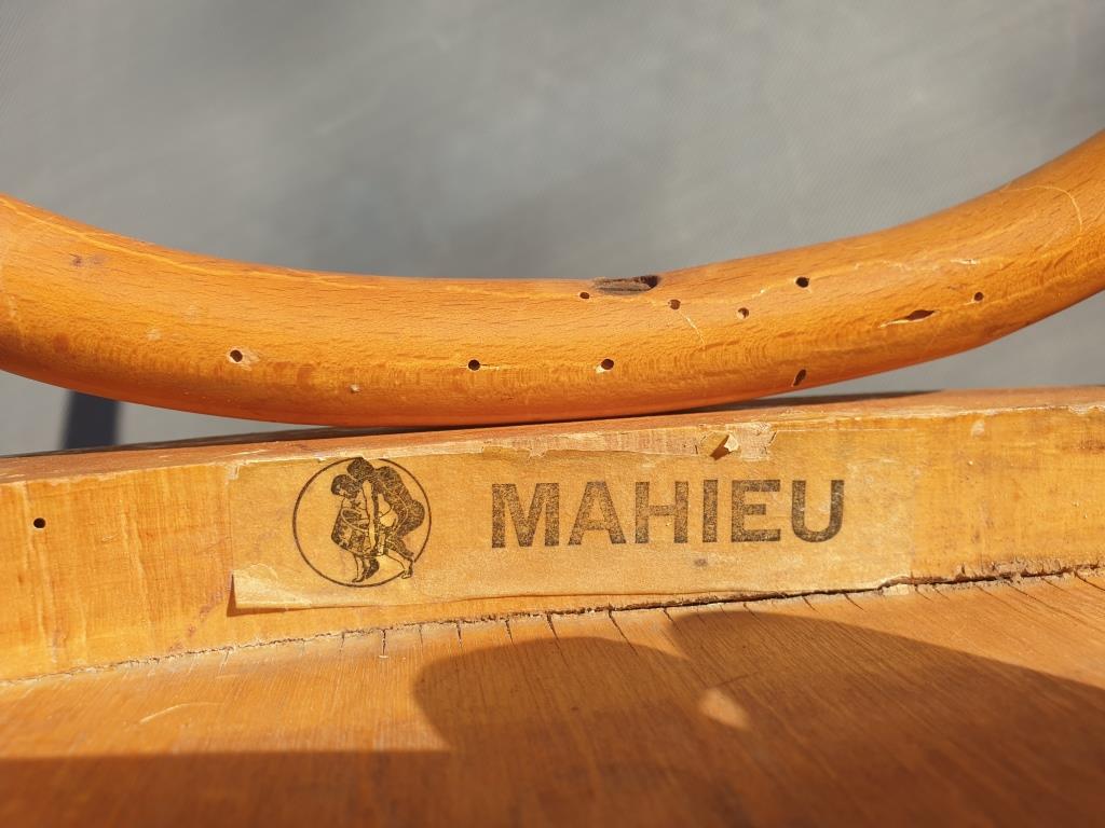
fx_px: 830
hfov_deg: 67.3
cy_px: 414
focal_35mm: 26
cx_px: 552
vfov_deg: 53.1
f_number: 2.4
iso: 50
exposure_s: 1/965
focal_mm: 4.3
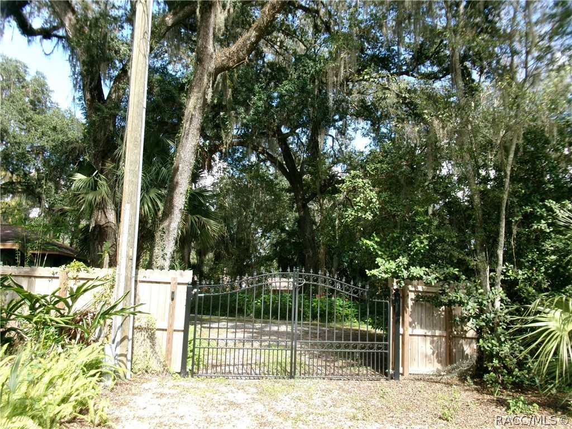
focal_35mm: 28
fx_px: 463
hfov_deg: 63.4
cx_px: 286
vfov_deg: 49.7
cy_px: 214
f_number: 3.9
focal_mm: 5.1
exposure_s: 1/180
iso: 100
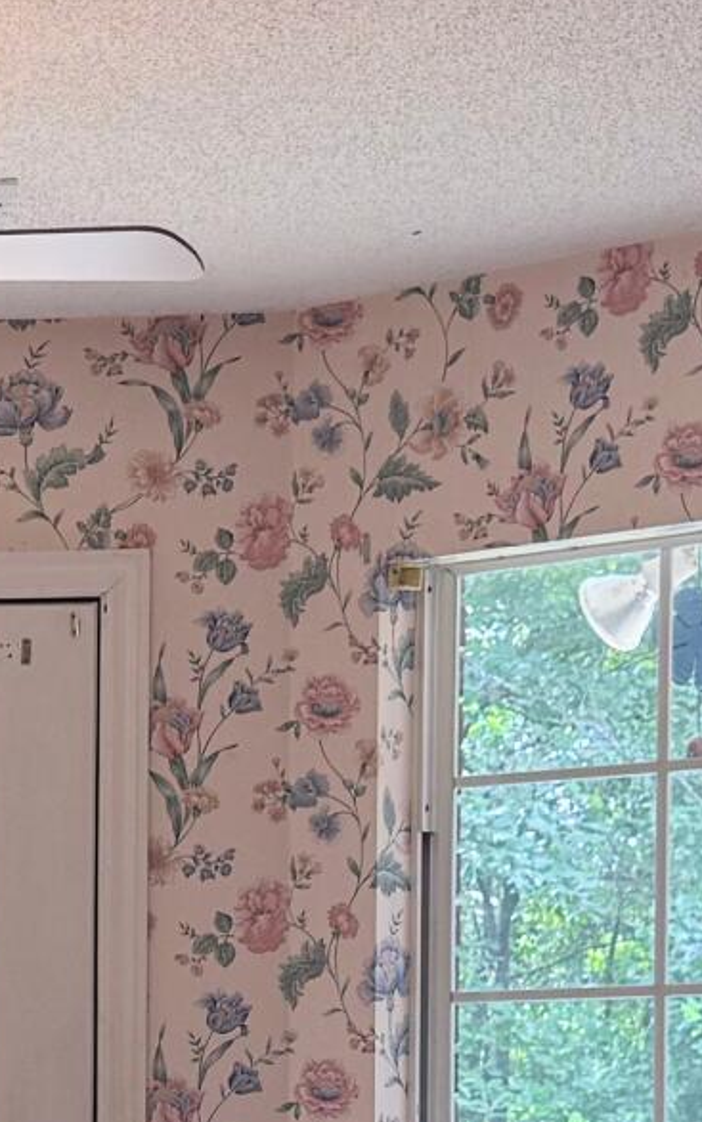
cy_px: 1252
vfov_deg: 15.6
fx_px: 3978
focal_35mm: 130
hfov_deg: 9.6
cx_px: -522
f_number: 1.78
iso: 50
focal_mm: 6.76
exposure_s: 1/120
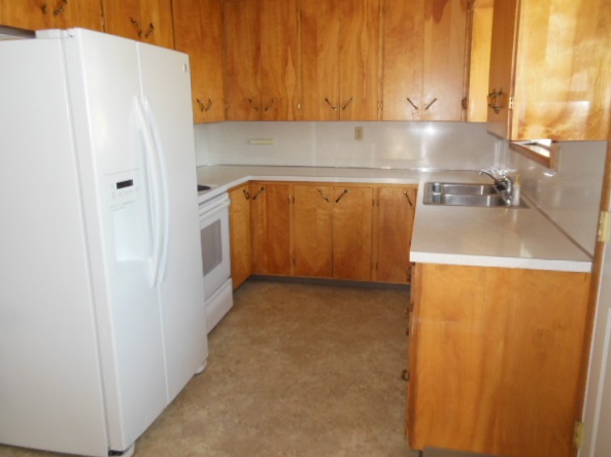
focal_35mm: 27
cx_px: 324
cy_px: 221
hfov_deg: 65.3
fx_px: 476
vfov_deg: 51.3
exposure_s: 1/25
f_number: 3.2
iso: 200
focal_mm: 4.5
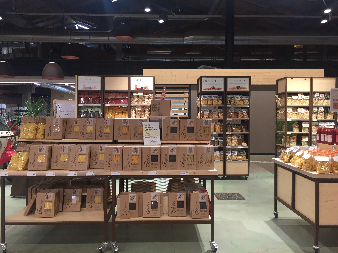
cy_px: 126
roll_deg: -1.2
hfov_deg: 61.7
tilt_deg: -1.2
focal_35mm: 29
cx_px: 169
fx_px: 283
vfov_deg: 48.2
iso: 100
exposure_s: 1/33
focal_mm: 4.15
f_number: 2.2
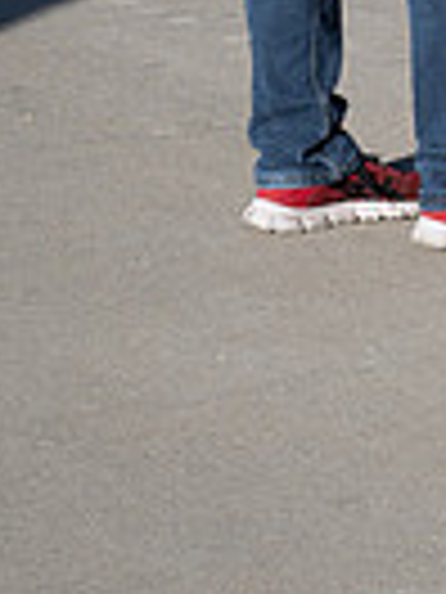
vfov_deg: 6.7
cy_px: -205
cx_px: 1162
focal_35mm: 295
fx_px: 5068
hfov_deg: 4.9
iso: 200
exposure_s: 1/200
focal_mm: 70
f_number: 14
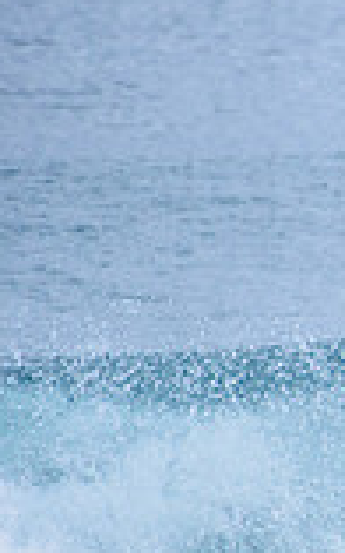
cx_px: 982
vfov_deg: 1.1
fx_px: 28429
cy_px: 350
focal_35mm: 1888
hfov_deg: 0.7
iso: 450
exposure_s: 1/2000
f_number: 5.6
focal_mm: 500
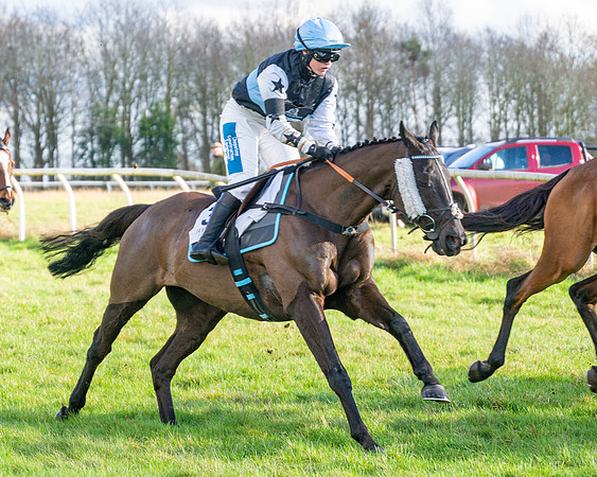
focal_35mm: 185
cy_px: 248
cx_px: 214
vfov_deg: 8.3
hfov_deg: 10.4
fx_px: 3273
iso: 400
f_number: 4
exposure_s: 1/1000
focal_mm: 98
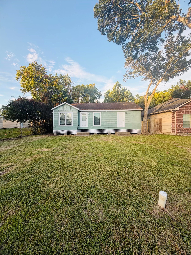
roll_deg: -0.1
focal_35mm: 14
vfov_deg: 102.1
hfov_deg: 85.7
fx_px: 103
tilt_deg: -1.5
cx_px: 96
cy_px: 128
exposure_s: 1/200
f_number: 2.2
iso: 40
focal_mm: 2.22
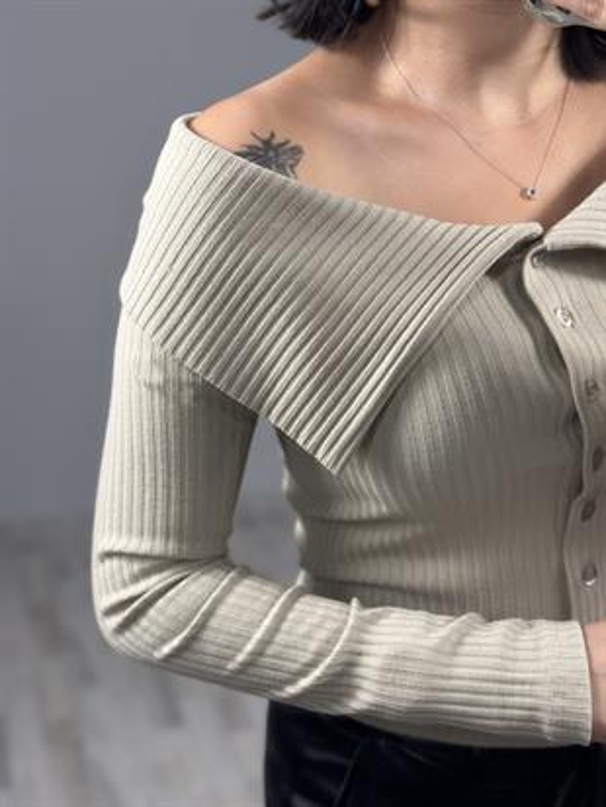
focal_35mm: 48
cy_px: 404
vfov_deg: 39.6
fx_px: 1120
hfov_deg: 30.3
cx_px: 303
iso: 80
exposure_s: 1/100
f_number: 1.78
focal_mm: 6.86
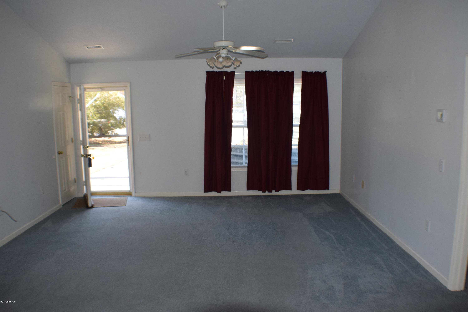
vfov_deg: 35.5
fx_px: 487
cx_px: 234
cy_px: 156
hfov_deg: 51.3
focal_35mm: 38
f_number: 5.6
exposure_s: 1/125
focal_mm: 25
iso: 720
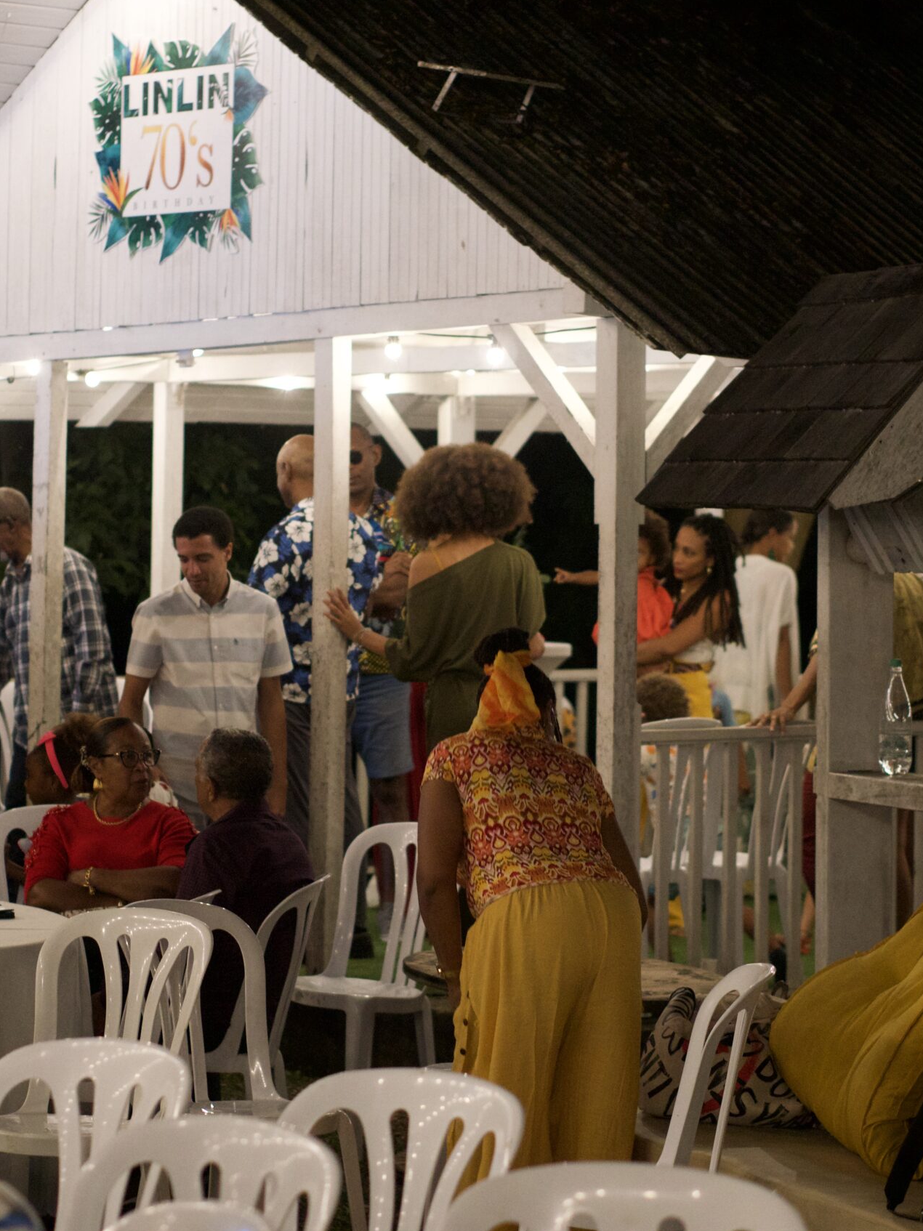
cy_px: 617
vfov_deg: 18.0
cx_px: 335
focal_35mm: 109
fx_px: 3876
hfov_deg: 13.6
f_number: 2
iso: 2000
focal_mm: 50
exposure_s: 1/160
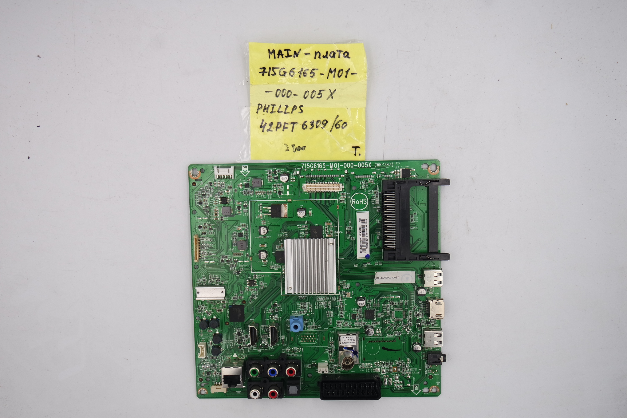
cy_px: 209
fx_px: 644
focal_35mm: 37
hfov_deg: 51.9
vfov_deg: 35.9
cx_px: 314
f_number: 5.6
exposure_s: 1/100
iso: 160
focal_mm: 14
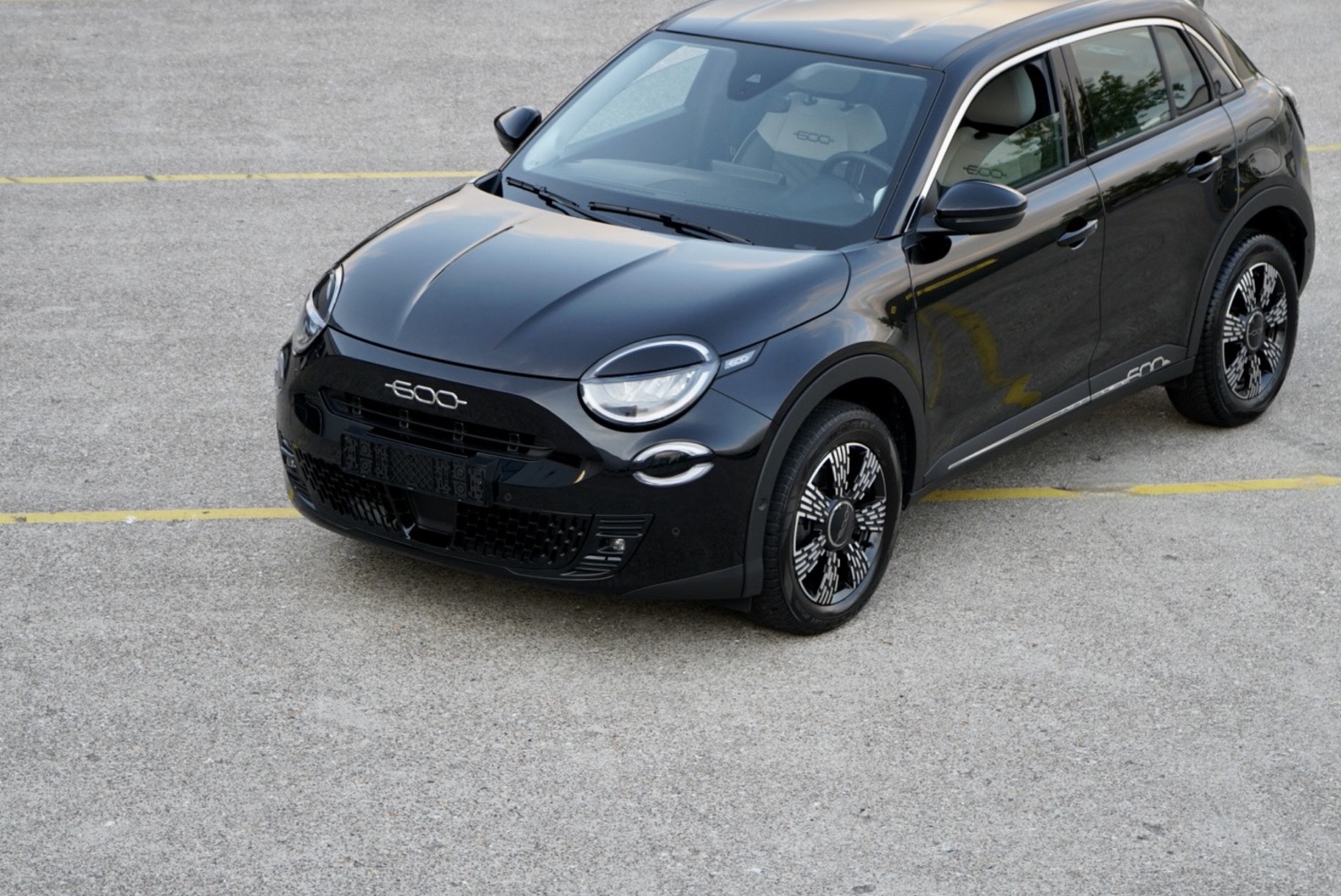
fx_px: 3317
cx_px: 661
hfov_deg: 22.9
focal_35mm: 89
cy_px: 362
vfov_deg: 15.4
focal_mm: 70
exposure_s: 1/160
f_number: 5.6
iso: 640
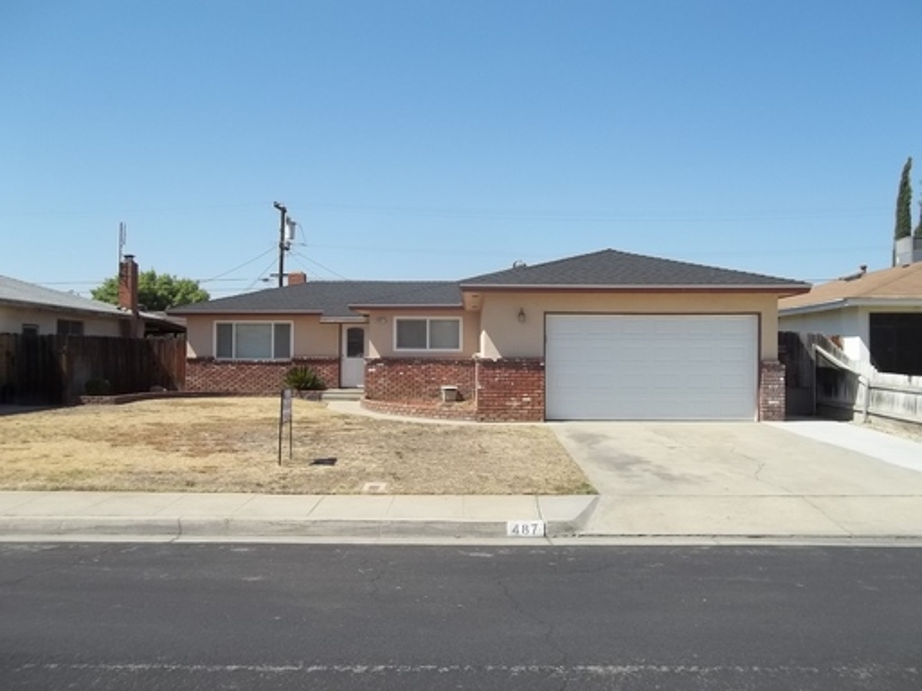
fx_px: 852
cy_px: 346
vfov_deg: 44.2
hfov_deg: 56.8
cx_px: 461
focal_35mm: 32
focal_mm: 5.7
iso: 64
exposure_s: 1/125
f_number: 8.8
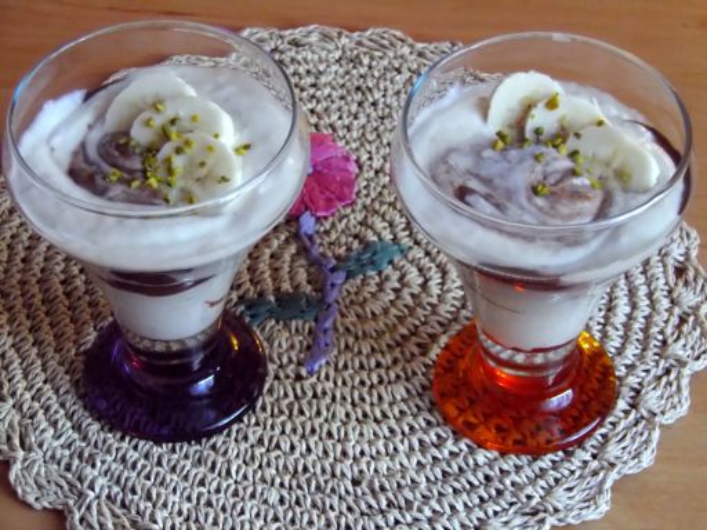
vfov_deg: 17.0
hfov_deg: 22.5
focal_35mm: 87
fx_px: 1777
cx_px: 354
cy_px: 265
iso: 800
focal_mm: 15.5
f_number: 4
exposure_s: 1/80
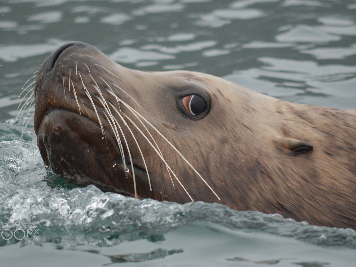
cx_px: 178
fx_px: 3178
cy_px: 134
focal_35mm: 309
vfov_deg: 4.8
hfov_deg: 6.4
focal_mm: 190
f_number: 5.6
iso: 280
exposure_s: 1/500
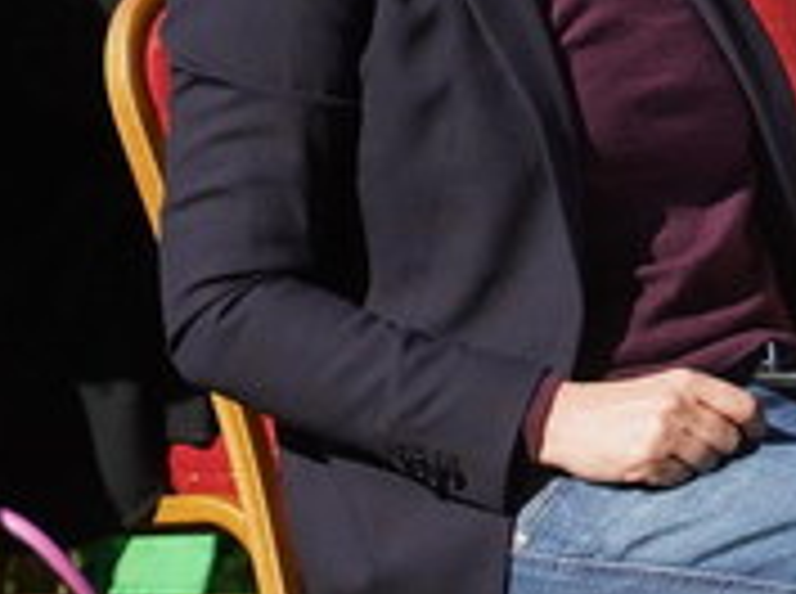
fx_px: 11543
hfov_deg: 3.9
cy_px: -101
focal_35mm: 503
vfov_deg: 2.9
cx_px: 913
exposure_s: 1/5000
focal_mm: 104
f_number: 4
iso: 1000
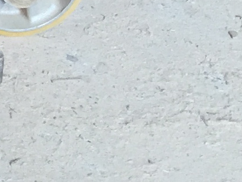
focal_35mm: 227
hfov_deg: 7.2
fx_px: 1587
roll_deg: +1.0
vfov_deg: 6.1
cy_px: -323
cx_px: -611
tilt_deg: -22.3
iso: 50
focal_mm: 4.15
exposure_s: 1/100
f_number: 2.2
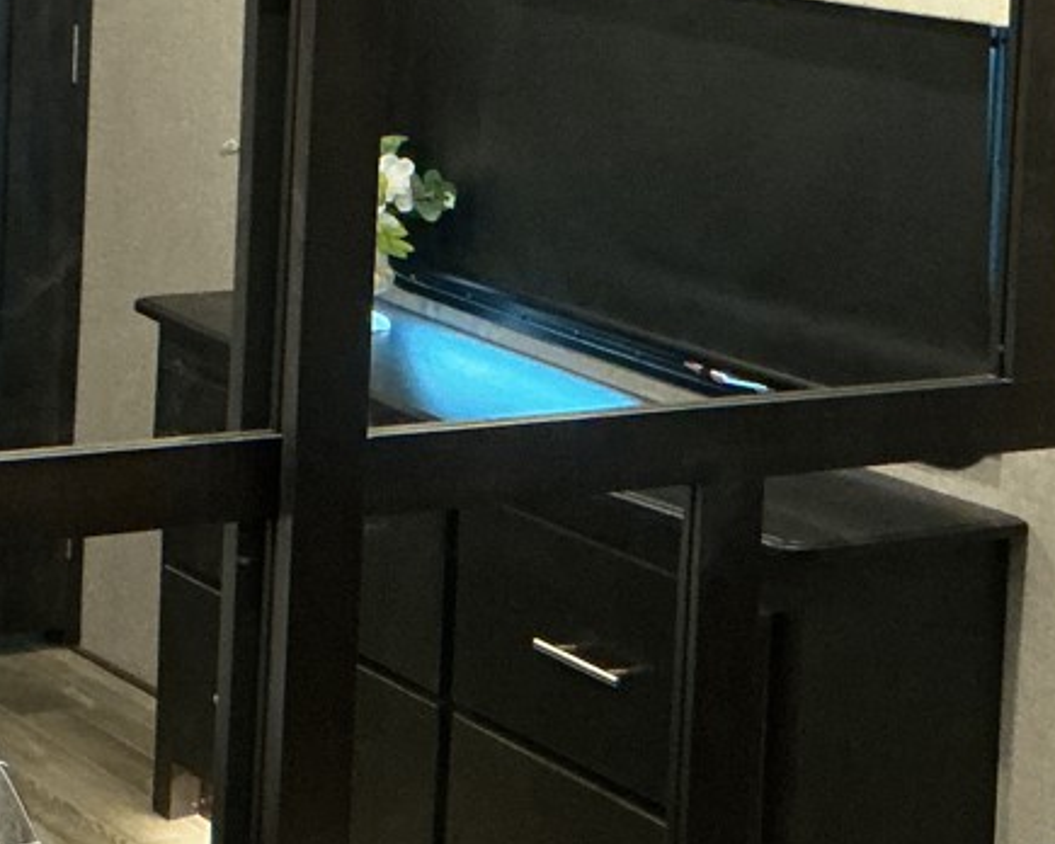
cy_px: 97
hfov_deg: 18.4
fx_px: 3247
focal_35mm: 104
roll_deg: -2.4
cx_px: 456
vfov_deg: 14.7
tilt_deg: -4.2
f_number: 1.8
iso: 320
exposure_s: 1/40
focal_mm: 3
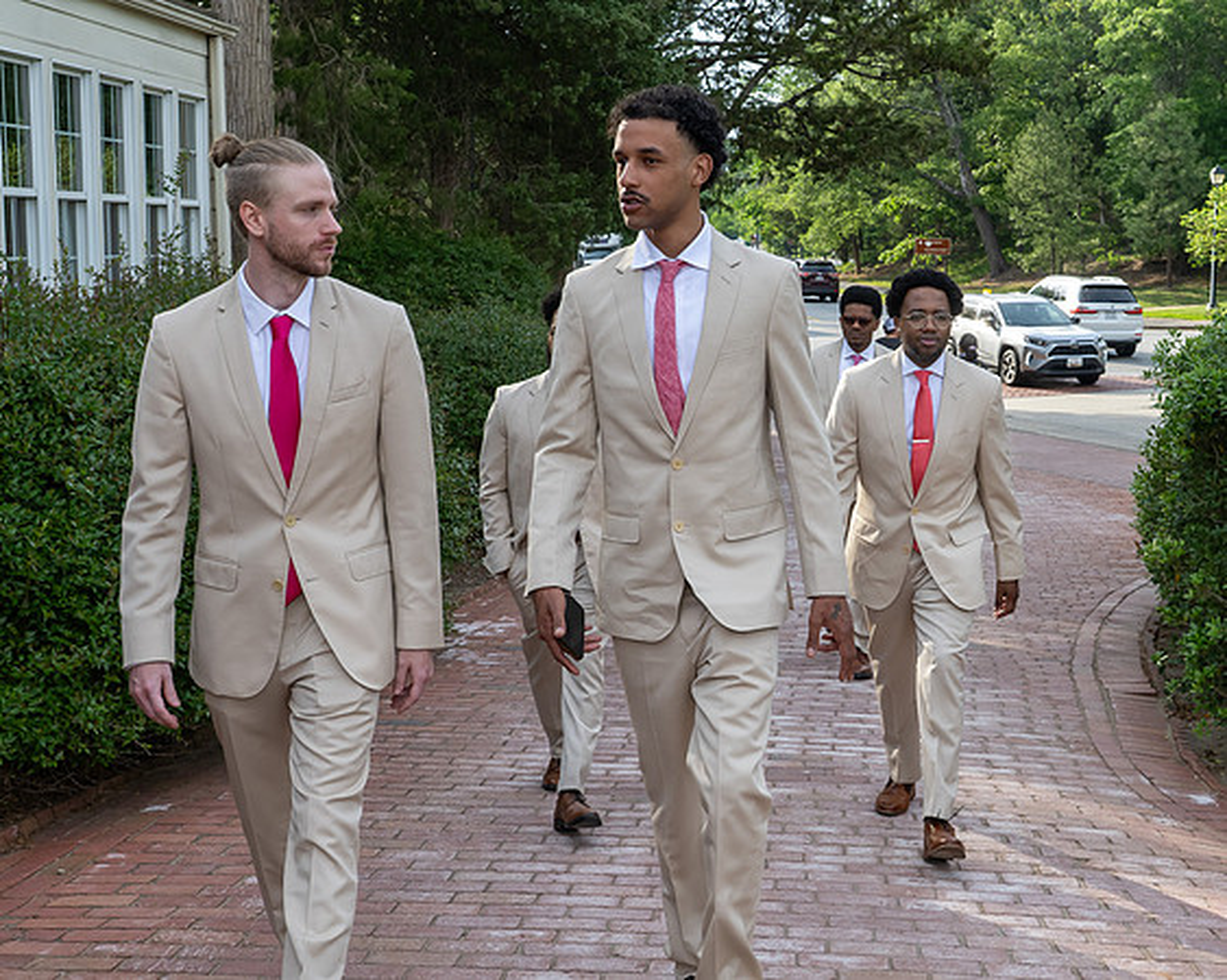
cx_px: 790
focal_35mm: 49
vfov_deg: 30.8
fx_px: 1780
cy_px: 461
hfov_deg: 37.7
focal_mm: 24
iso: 250
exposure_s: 1/250
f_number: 7.1
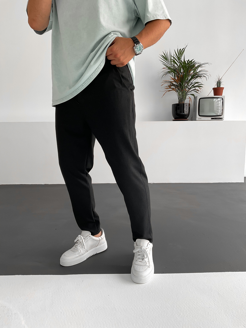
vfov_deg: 61.7
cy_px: 164
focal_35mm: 29
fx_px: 275
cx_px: 123
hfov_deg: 48.2
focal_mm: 3
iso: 32
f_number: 1.8
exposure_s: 1/120
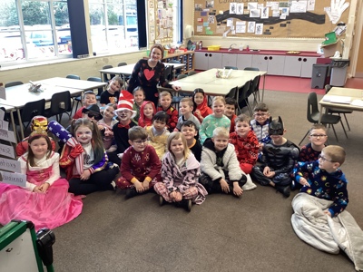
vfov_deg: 45.4
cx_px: 182
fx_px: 325
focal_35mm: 31
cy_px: 136
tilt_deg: -20.3
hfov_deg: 58.4
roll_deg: +1.1
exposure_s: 1/50
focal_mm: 3.3
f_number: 2.4
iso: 200
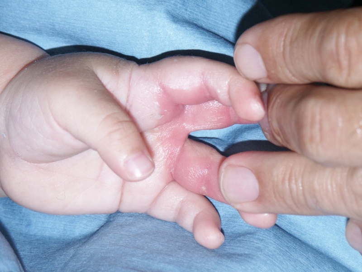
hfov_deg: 9.9
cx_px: 181
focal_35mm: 199
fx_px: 2081
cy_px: 136
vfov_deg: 7.5
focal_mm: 50.48
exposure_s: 1/180
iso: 200
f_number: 4.5
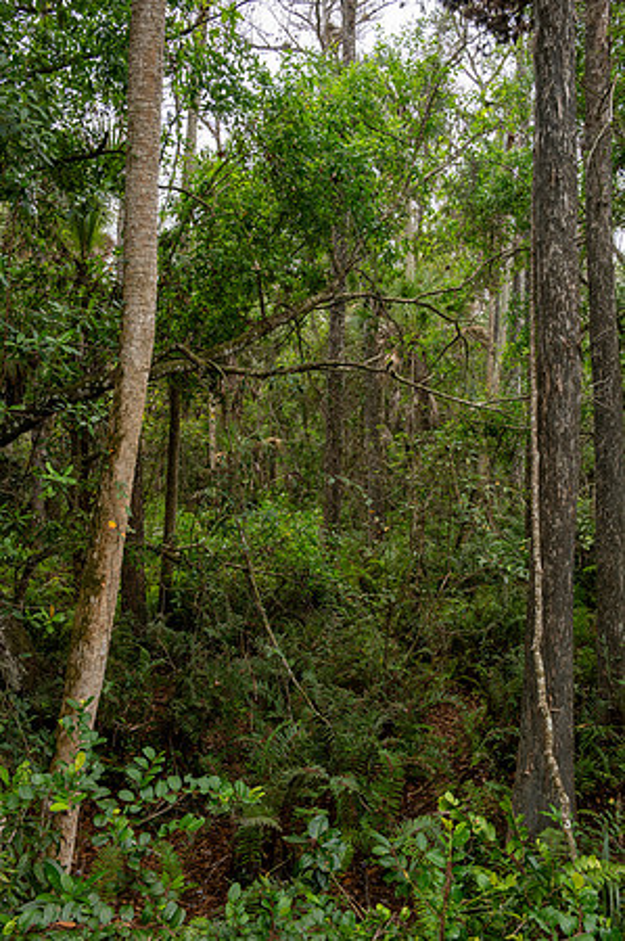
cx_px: 312
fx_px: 731
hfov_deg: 46.3
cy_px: 470
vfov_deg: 65.5
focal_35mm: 28
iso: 320
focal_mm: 28
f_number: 16
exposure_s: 1/25
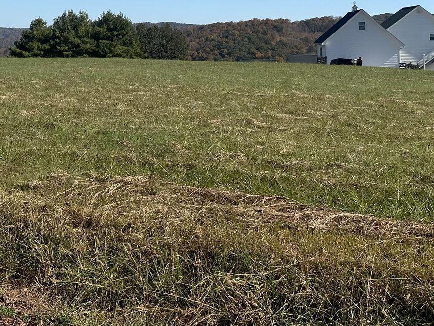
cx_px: 191
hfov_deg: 33.2
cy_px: -51
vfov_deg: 23.4
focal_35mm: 58
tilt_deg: +7.2
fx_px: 727
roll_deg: -0.9
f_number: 1.78
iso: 80
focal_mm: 6.86
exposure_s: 1/5525
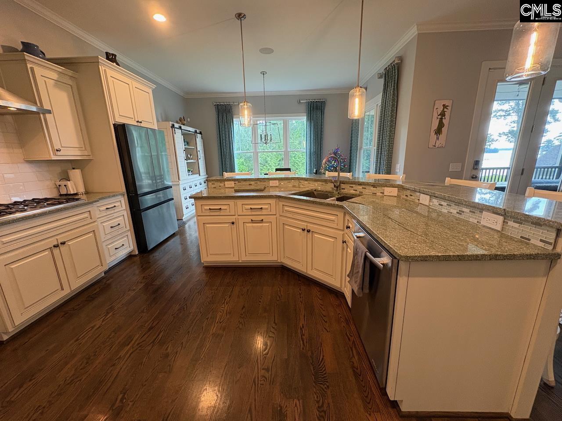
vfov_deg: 85.7
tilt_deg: -13.5
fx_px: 227
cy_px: 210
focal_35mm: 14
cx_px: 281
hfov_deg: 102.1
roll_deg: +1.7
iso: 320
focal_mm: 2.22
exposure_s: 1/60
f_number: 2.2
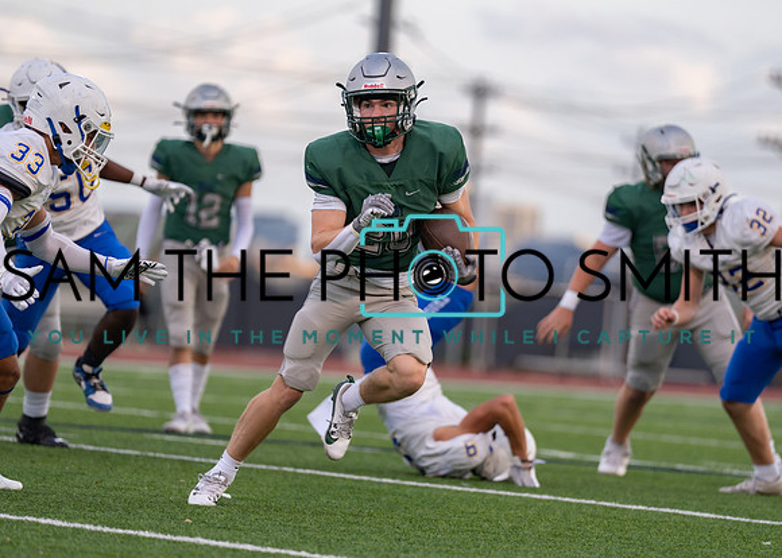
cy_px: 312
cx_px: 395
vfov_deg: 5.9
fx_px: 5436
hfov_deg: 8.2
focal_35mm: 245
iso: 320
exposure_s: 1/1250
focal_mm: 200
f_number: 2.8
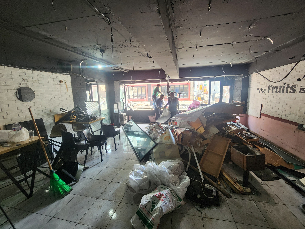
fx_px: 115
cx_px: 152
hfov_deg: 106.2
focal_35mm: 13
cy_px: 114
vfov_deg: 89.9
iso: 250
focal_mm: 2.2
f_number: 2.2
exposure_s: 1/60
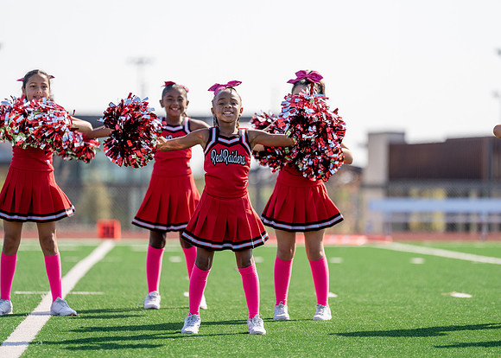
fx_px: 2892
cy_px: 179
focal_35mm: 203
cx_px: 250
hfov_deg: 9.9
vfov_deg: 7.1
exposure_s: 1/1250
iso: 100
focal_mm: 194
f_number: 2.8
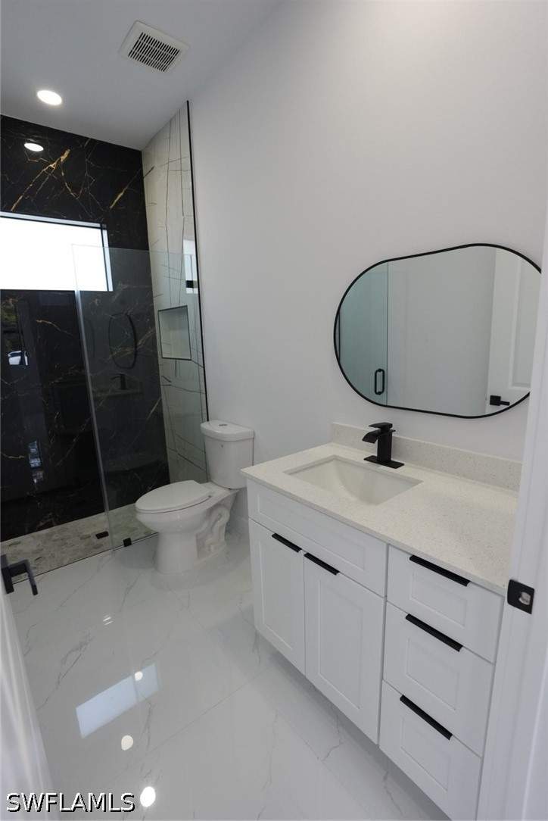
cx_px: 274
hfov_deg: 73.8
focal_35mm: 16
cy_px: 410
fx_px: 365
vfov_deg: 96.7
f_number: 4
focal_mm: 16
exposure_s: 1/160
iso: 800
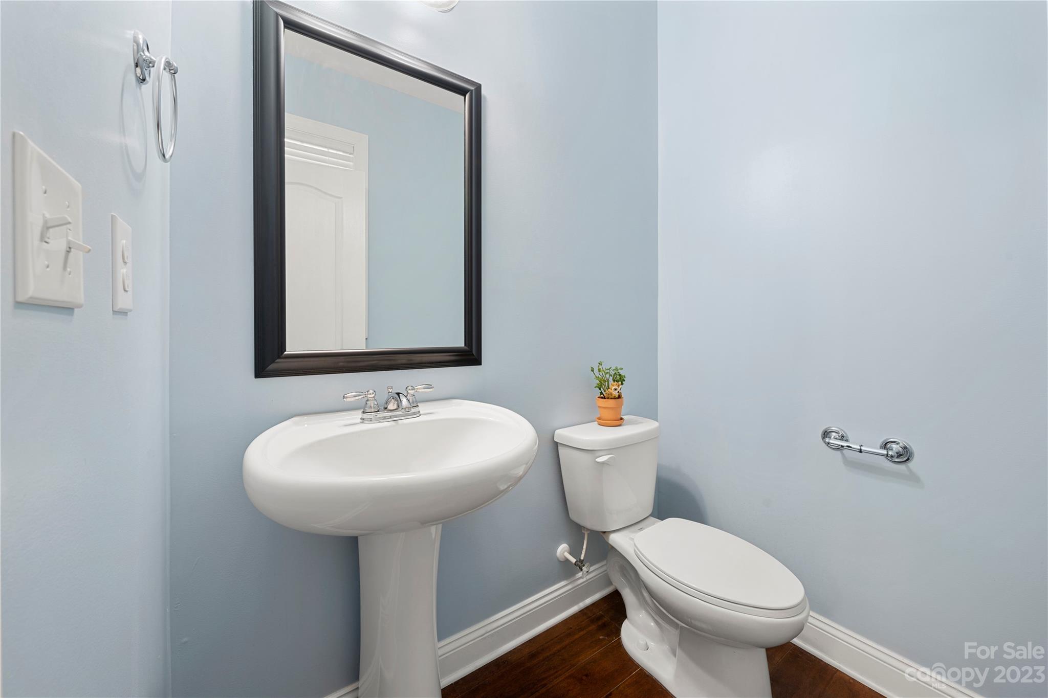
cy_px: 349
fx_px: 378
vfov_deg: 85.4
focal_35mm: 13
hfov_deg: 108.3
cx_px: 524
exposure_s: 2.5
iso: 200
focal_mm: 13
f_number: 9
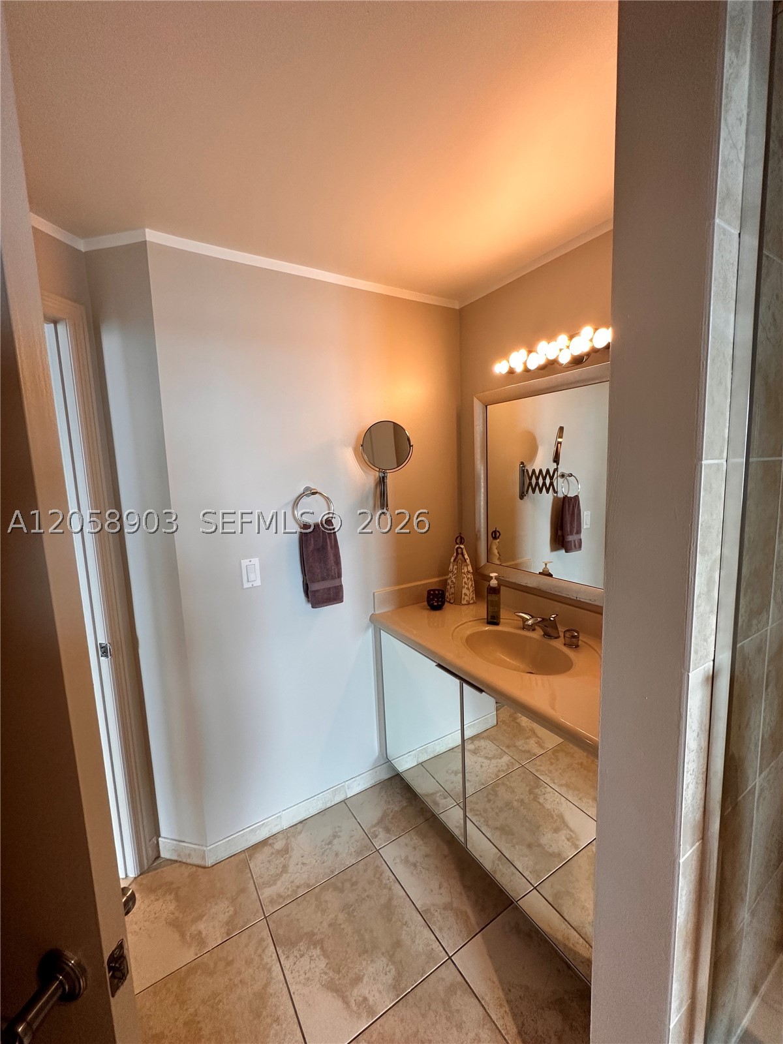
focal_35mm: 14
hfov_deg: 85.7
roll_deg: +1.9
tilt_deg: -7.6
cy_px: 522
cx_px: 392
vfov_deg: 102.1
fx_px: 422
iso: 160
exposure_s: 1/60
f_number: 2.2
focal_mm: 2.22
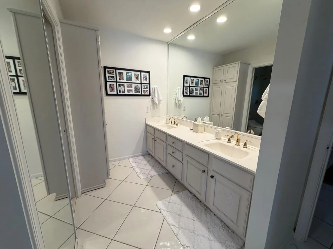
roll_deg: -1.2
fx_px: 135
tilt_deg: -12.0
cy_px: 124
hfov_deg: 102.1
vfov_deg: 85.7
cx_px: 166
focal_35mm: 14
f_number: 2.2
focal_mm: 2.22
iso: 160
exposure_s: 1/120
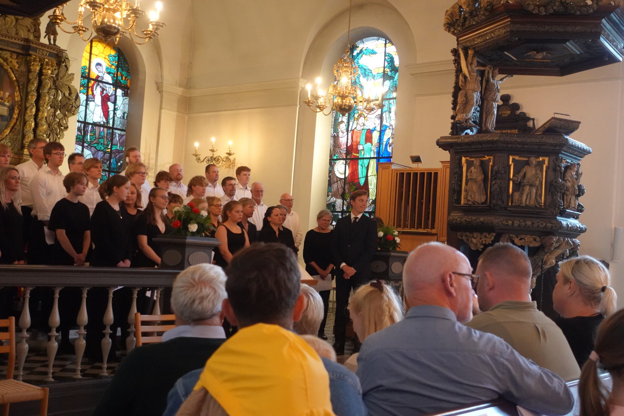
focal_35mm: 42
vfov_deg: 31.9
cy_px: 208
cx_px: 312
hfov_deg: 46.4
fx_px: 728
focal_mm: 16.08
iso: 2500
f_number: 2.8
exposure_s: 1/60
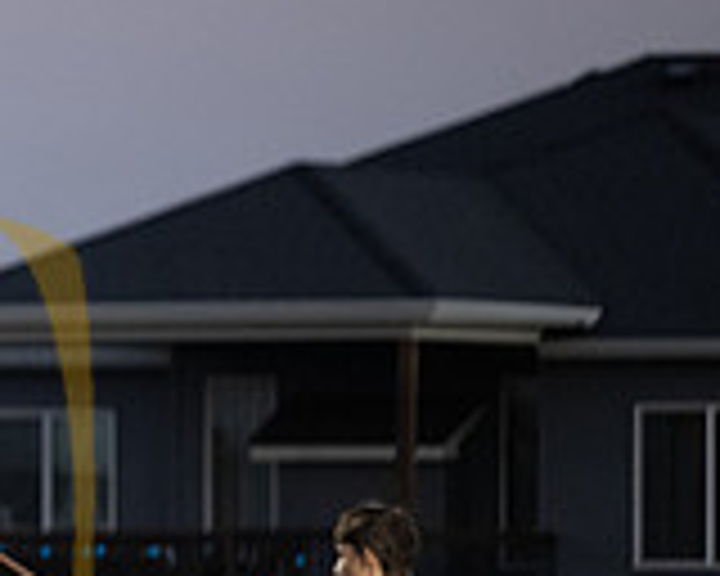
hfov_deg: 3.2
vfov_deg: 2.6
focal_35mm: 597
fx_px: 12722
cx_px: -468
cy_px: 614
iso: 2500
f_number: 2.8
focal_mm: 175
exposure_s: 1/800
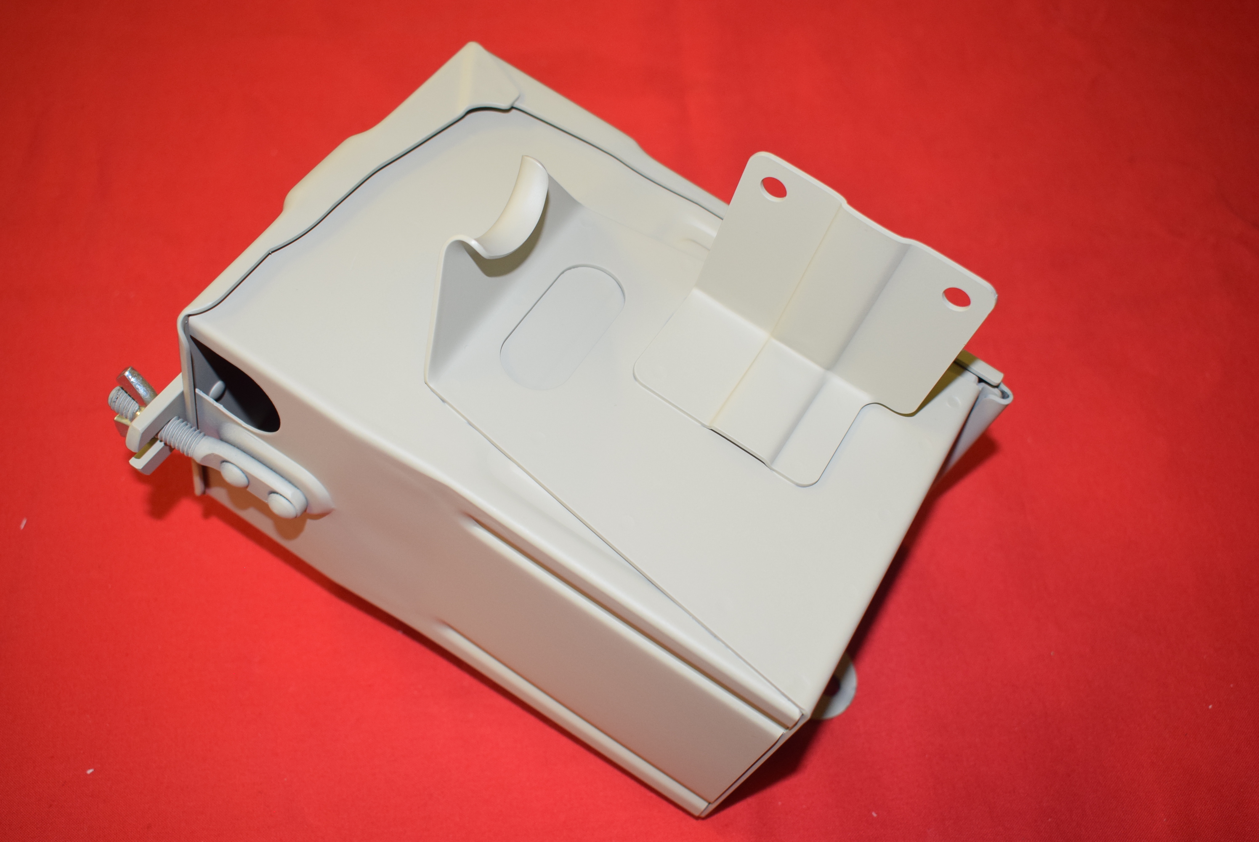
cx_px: 630
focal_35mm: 38
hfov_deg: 51.2
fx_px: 1312
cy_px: 421
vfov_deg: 35.6
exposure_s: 1/60
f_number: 5
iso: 800
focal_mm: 25
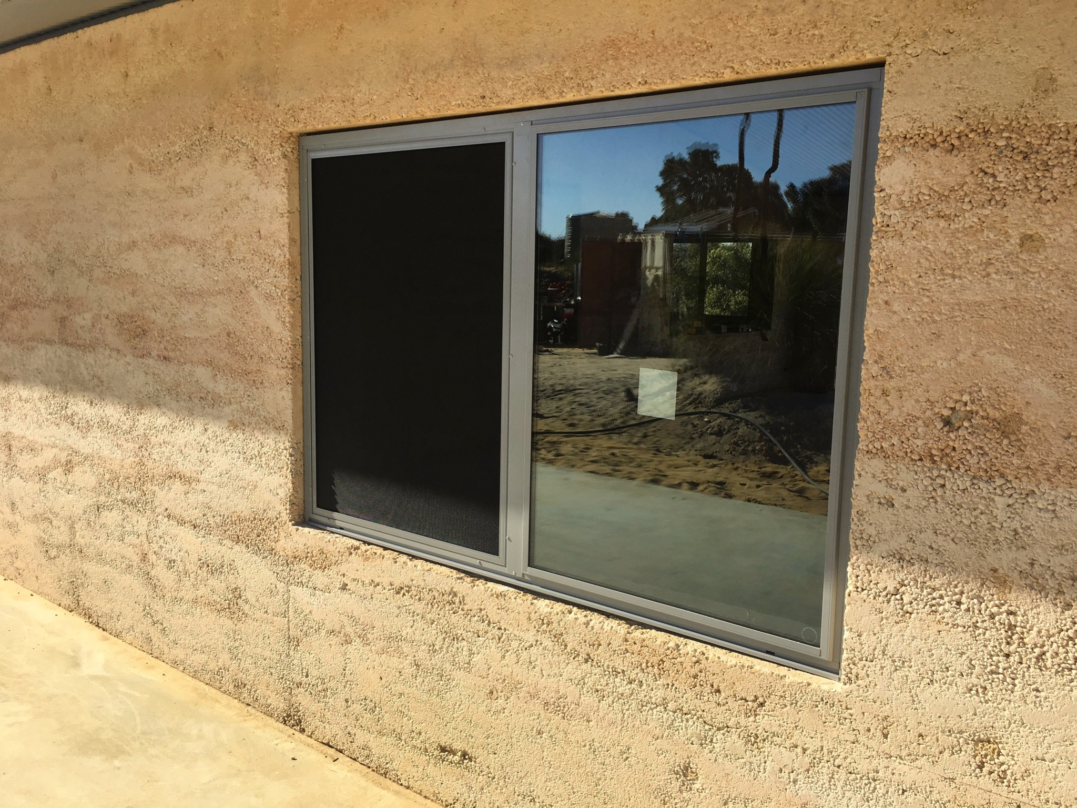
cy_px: 404
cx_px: 538
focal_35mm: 29
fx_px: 902
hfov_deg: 61.7
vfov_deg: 48.2
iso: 25
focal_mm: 4.15
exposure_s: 1/1326
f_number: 2.2
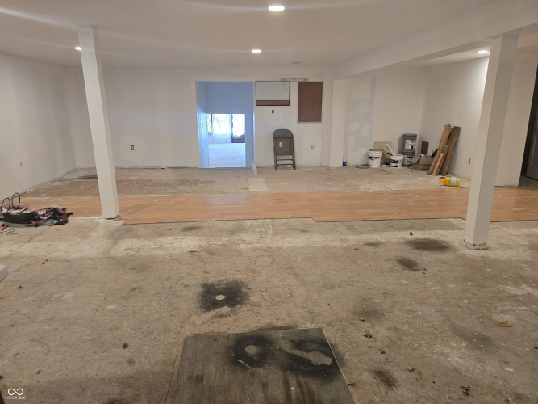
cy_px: 202
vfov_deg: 58.9
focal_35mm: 23
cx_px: 269
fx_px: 357
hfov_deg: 73.9
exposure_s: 1/120
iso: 500
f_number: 1.7
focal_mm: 6.3
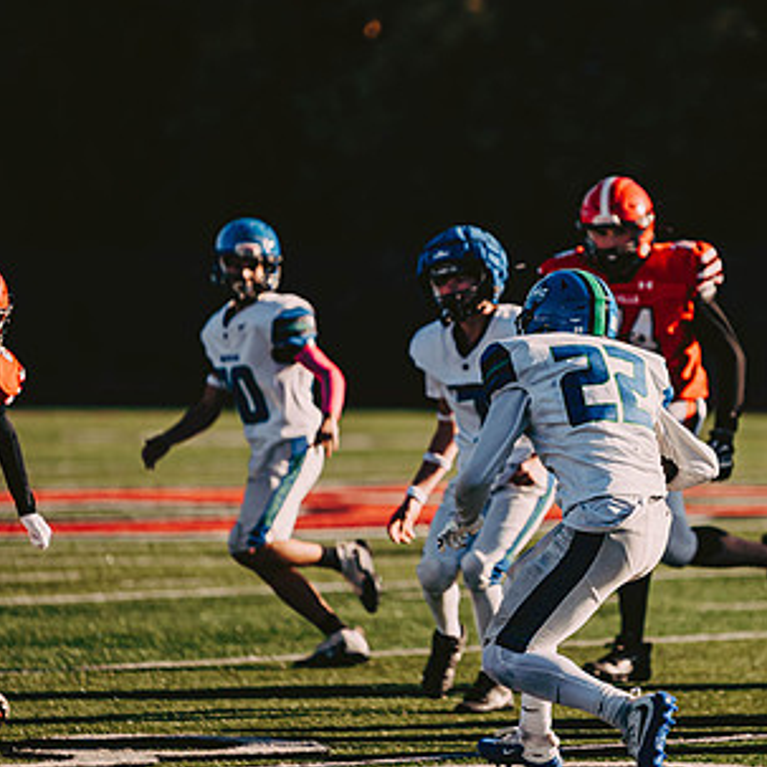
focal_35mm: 325
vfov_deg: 5.4
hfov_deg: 5.4
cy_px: 406
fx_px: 8147
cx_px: 570
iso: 125
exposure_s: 1/3200
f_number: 2.8
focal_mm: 200
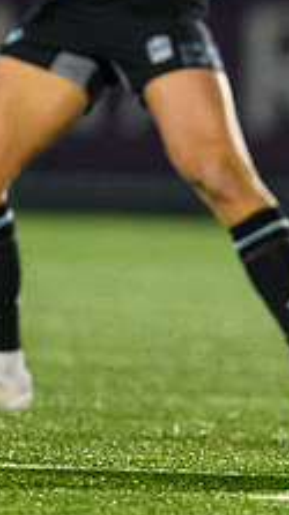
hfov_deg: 0.6
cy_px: 65
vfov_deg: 1.1
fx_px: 27251
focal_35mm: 1995
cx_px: 641
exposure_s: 1/1250
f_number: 3.2
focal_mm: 400
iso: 6400
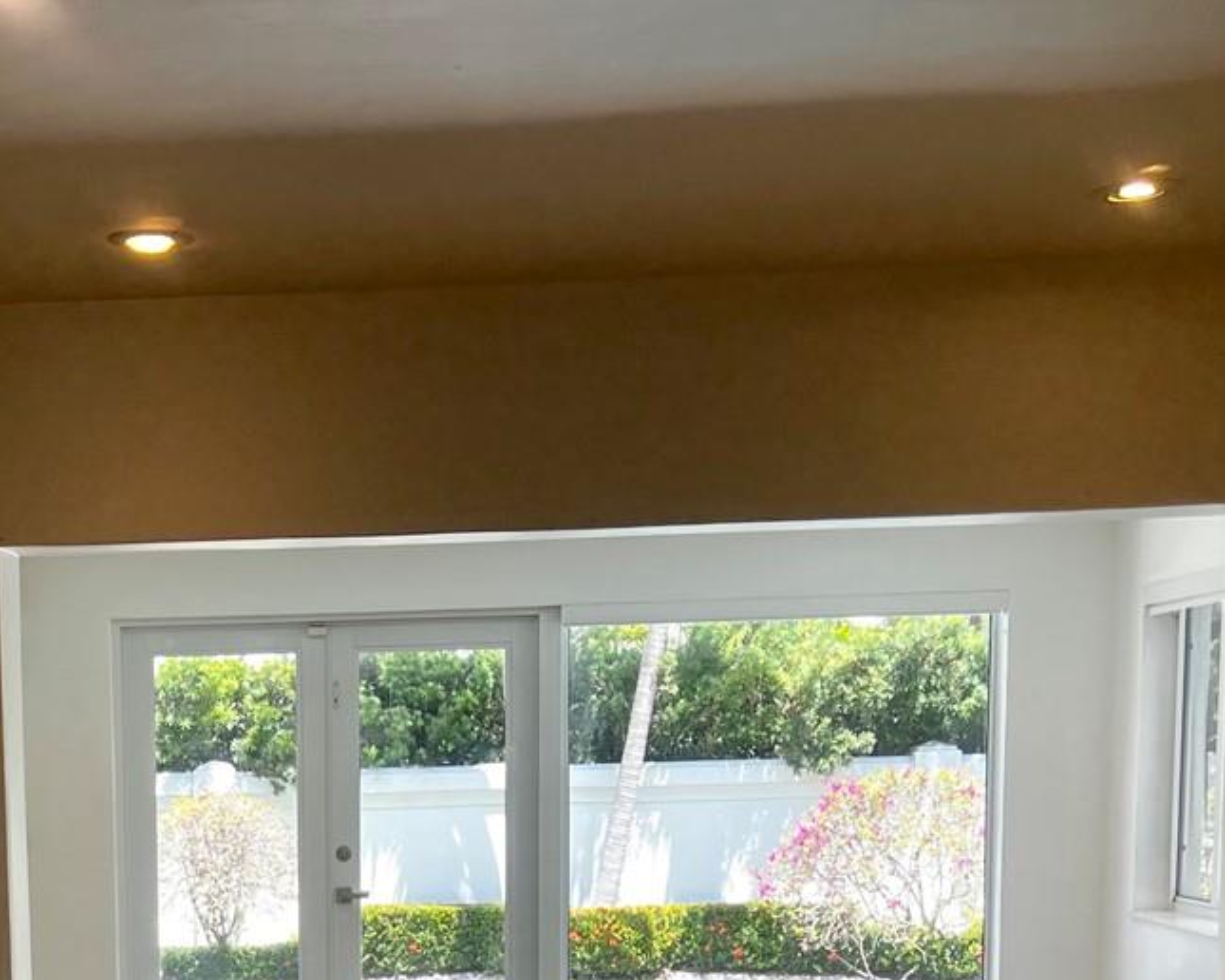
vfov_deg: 23.1
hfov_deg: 29.0
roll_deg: +1.8
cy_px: 1014
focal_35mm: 63
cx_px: 150
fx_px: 2284
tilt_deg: -6.4
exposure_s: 1/144
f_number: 1.5
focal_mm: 5.7
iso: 40
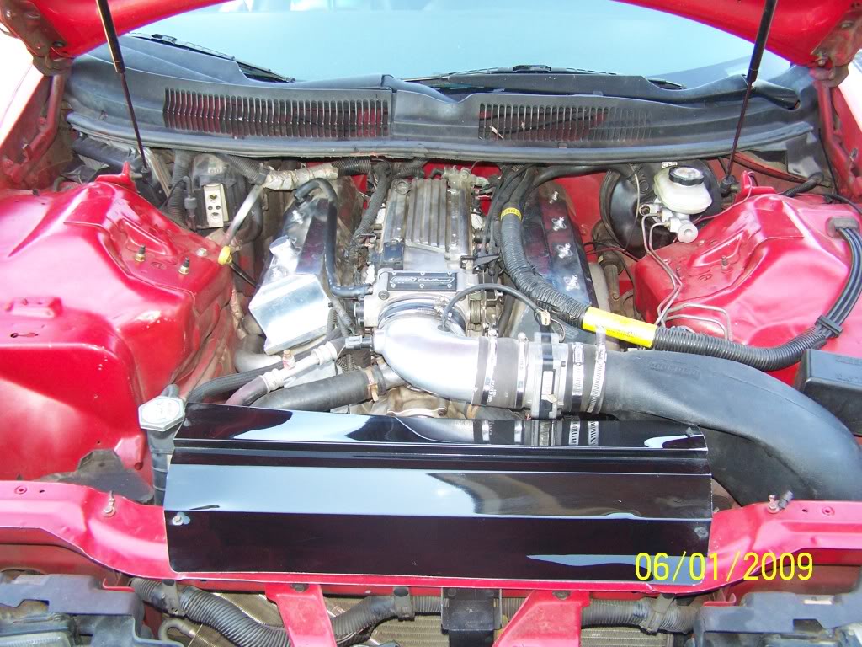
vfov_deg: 37.7
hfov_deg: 49.0
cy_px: 324
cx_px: 431
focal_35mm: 38
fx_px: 946
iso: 200
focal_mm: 6.3
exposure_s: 1/125
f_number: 2.8
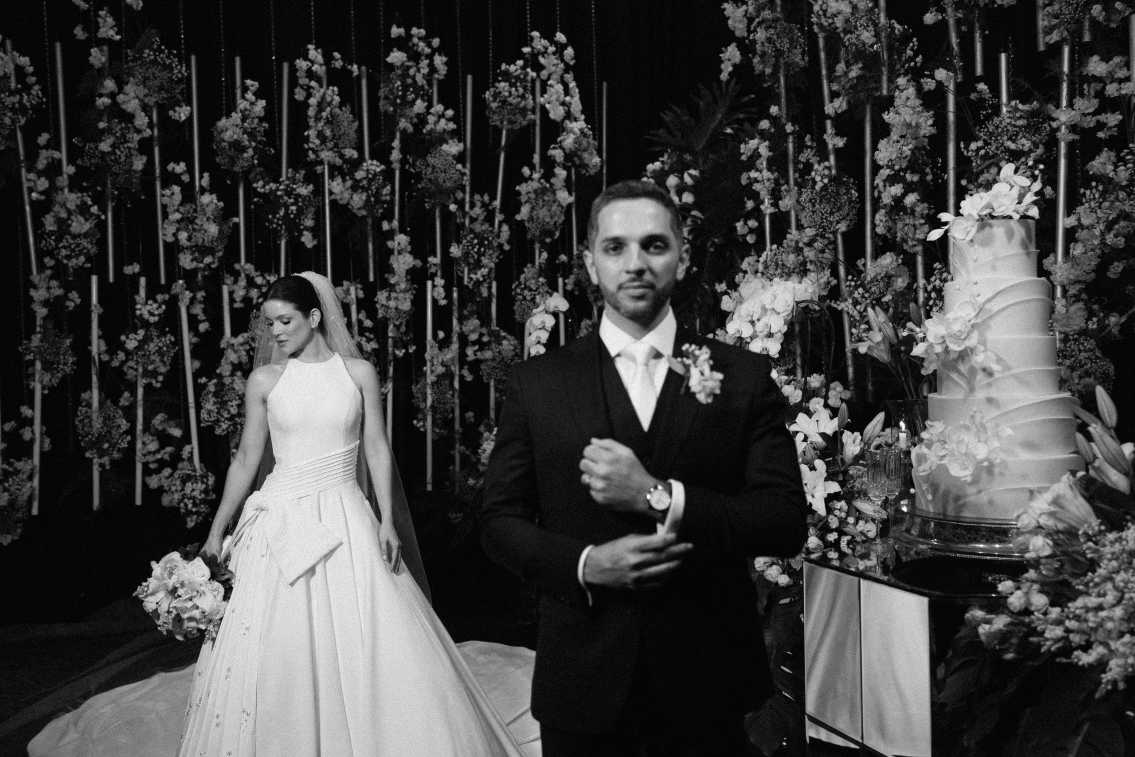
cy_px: 378
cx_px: 568
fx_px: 1056
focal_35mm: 34
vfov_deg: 39.4
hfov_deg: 56.5
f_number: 2.8
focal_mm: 33.5
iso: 800
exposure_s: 1/320
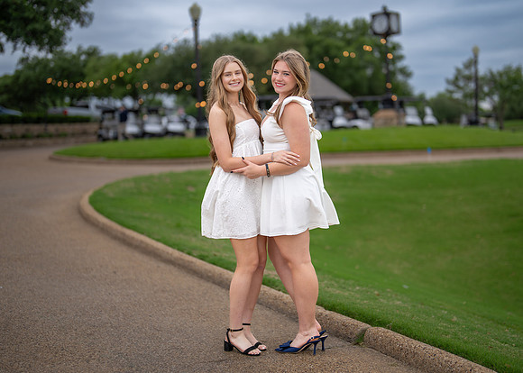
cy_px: 188
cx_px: 281
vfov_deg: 25.2
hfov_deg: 34.8
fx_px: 833
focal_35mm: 56
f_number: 1.2
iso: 100
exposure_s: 1/1600
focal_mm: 50
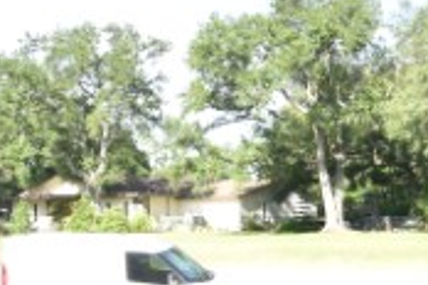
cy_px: 285
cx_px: 273
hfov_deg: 32.2
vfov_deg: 21.2
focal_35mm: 62
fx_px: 737
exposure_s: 1/250
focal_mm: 10
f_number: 8
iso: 280
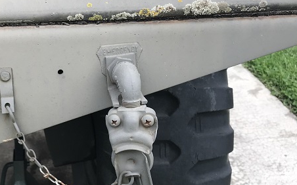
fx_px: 429
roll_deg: +1.0
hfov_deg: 36.9
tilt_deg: -33.5
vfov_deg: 24.4
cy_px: 107
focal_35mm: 53
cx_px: 61
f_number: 1.8
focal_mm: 3.99
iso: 20
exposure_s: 1/310
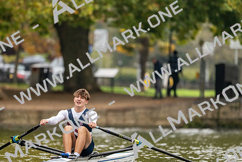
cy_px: 106
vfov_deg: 2.6
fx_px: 3619
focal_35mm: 538
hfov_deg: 3.8
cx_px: 83
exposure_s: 1/2500
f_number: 4.5
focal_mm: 400
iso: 2500
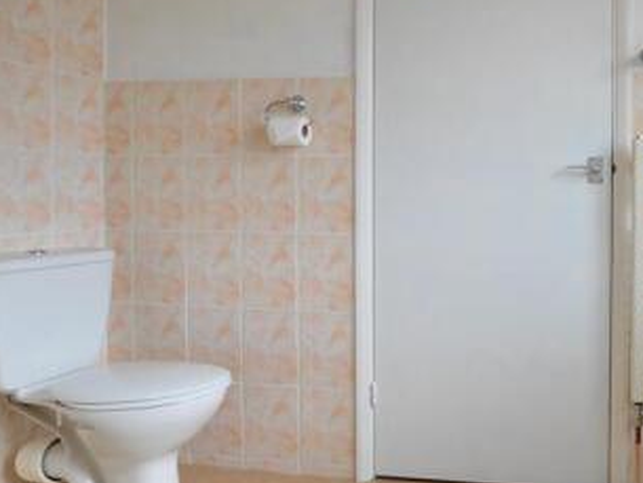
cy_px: 201
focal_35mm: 31
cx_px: 550
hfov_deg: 52.8
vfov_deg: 45.3
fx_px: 576
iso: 400
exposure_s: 1/10
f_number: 11
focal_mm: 10
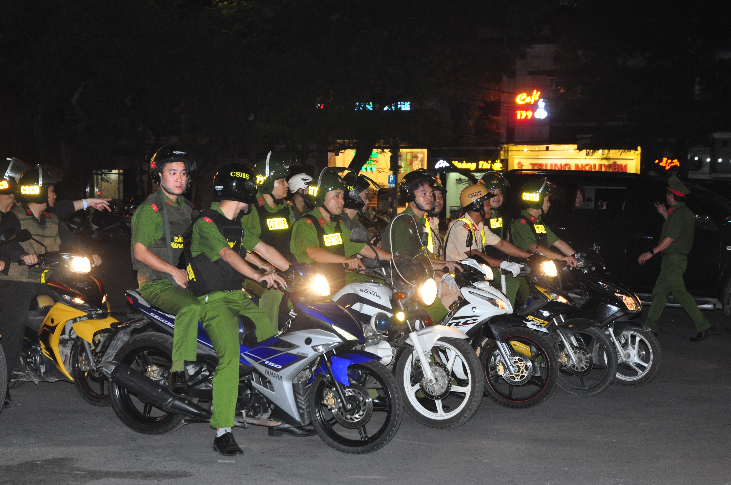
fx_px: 1460
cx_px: 366
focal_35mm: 72
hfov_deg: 28.1
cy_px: 242
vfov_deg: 18.9
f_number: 4.5
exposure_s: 1/60
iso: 1600
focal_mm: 48
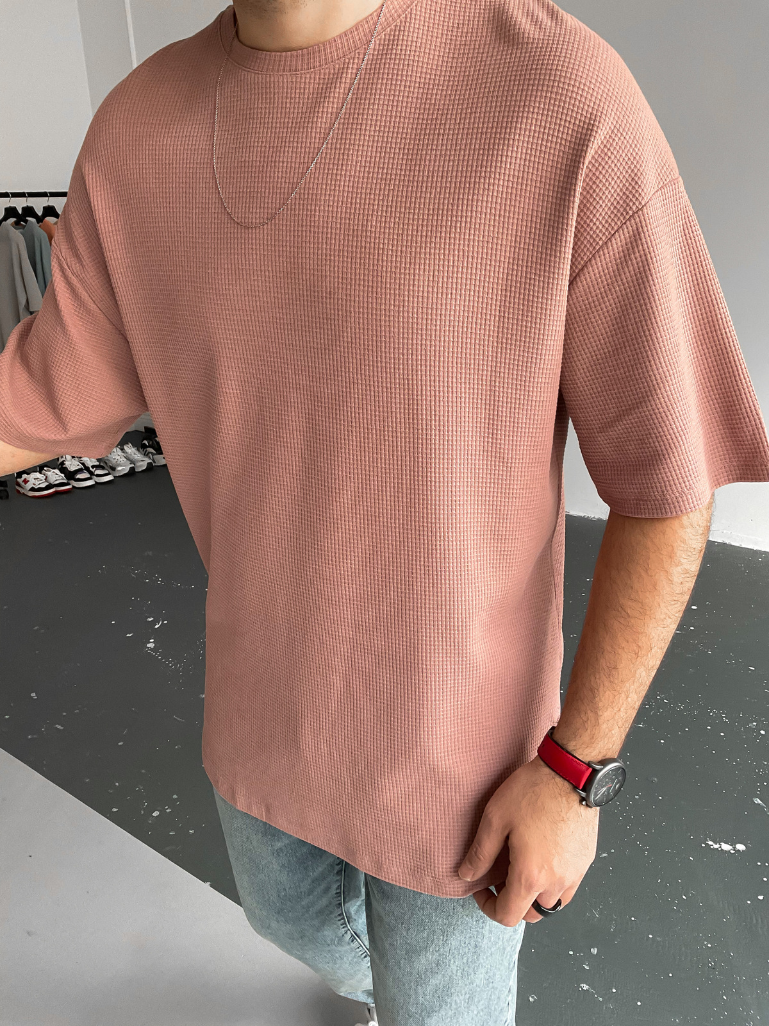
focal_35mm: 29
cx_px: 384
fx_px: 859
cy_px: 513
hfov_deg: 48.2
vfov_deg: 61.7
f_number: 1.8
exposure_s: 1/60
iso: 100
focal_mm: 3
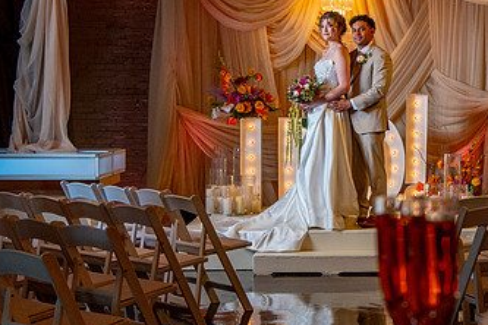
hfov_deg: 20.2
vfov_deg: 13.8
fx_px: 1342
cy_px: 123
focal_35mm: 99
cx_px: 440
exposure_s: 1/320
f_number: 5
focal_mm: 44
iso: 2000
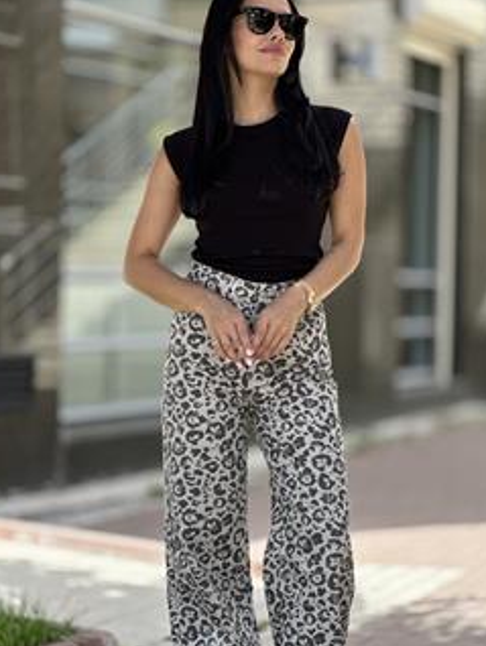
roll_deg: -0.8
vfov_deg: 19.6
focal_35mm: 100
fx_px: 1869
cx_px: 258
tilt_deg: -3.1
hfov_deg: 14.8
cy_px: 367
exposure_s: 1/127
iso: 32
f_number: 2.8
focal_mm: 9
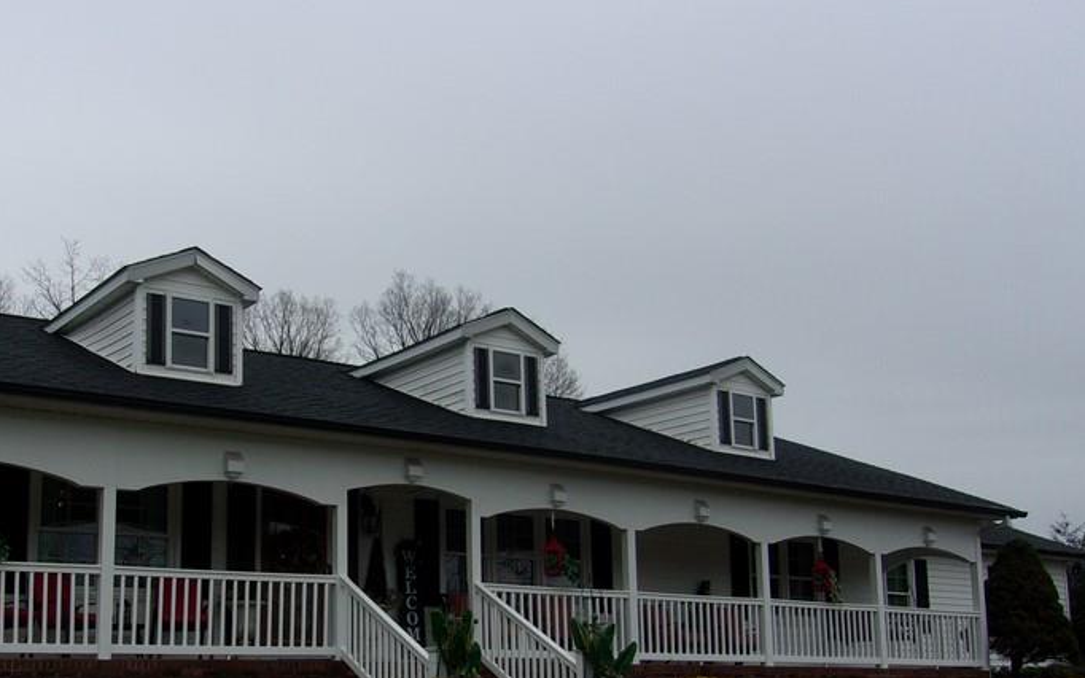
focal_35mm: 43
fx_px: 1271
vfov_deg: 29.5
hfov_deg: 45.8
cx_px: 404
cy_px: 484
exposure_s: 1/400
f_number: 3
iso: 80
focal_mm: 4.9
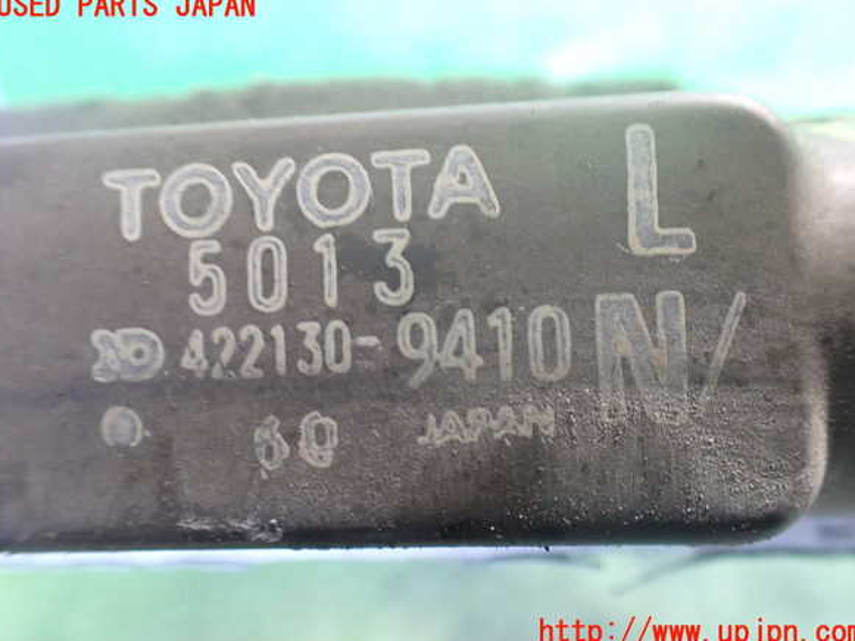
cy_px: 320
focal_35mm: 31
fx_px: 765
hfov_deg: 58.4
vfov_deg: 45.4
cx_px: 430
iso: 1000
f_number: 2.3
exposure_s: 1/30
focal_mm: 5.4
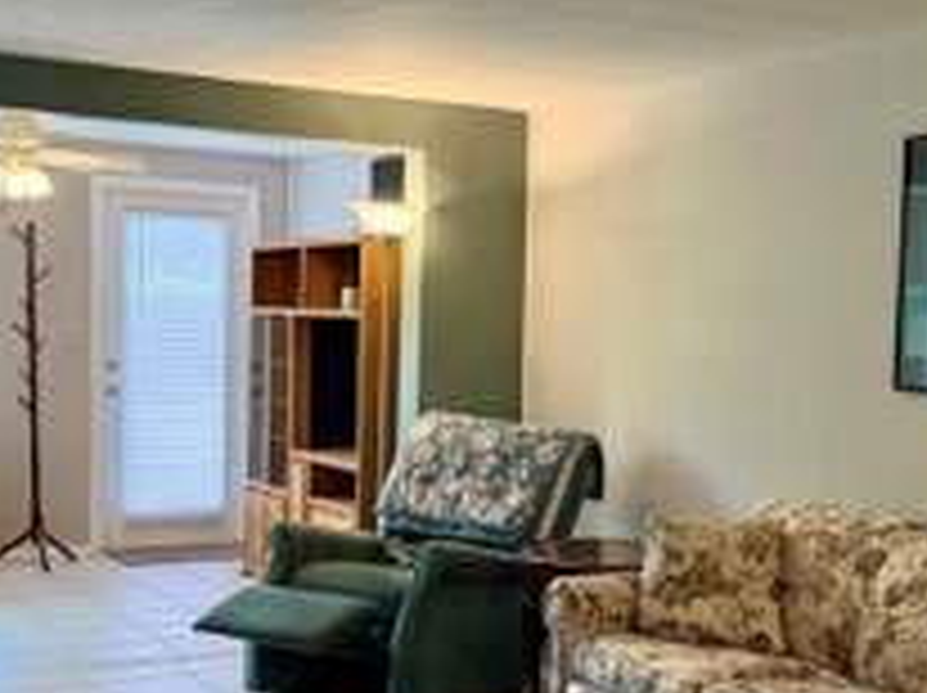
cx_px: 558
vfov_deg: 26.0
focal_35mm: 56
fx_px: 1498
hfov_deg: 34.3
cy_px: 410
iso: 250
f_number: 1.78
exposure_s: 1/60
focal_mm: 6.76
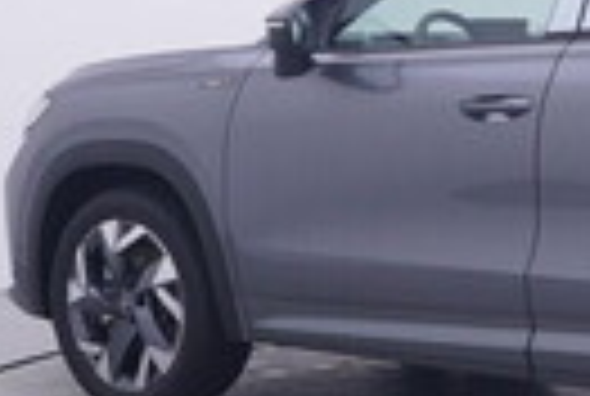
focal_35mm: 94
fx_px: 1546
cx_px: 700
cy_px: 110
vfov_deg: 14.6
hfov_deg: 20.3
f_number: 5
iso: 200
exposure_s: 1/80
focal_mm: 15
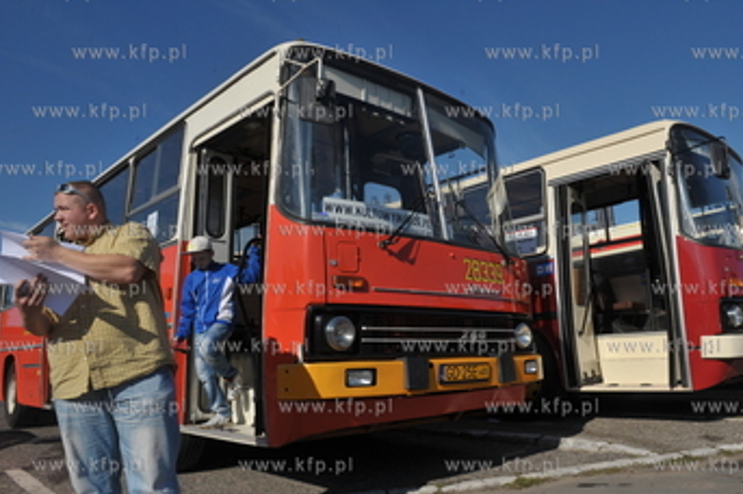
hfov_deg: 65.3
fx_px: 577
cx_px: 412
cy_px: 258
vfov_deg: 46.3
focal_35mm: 28
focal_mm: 24
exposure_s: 1/1600
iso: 400
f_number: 9
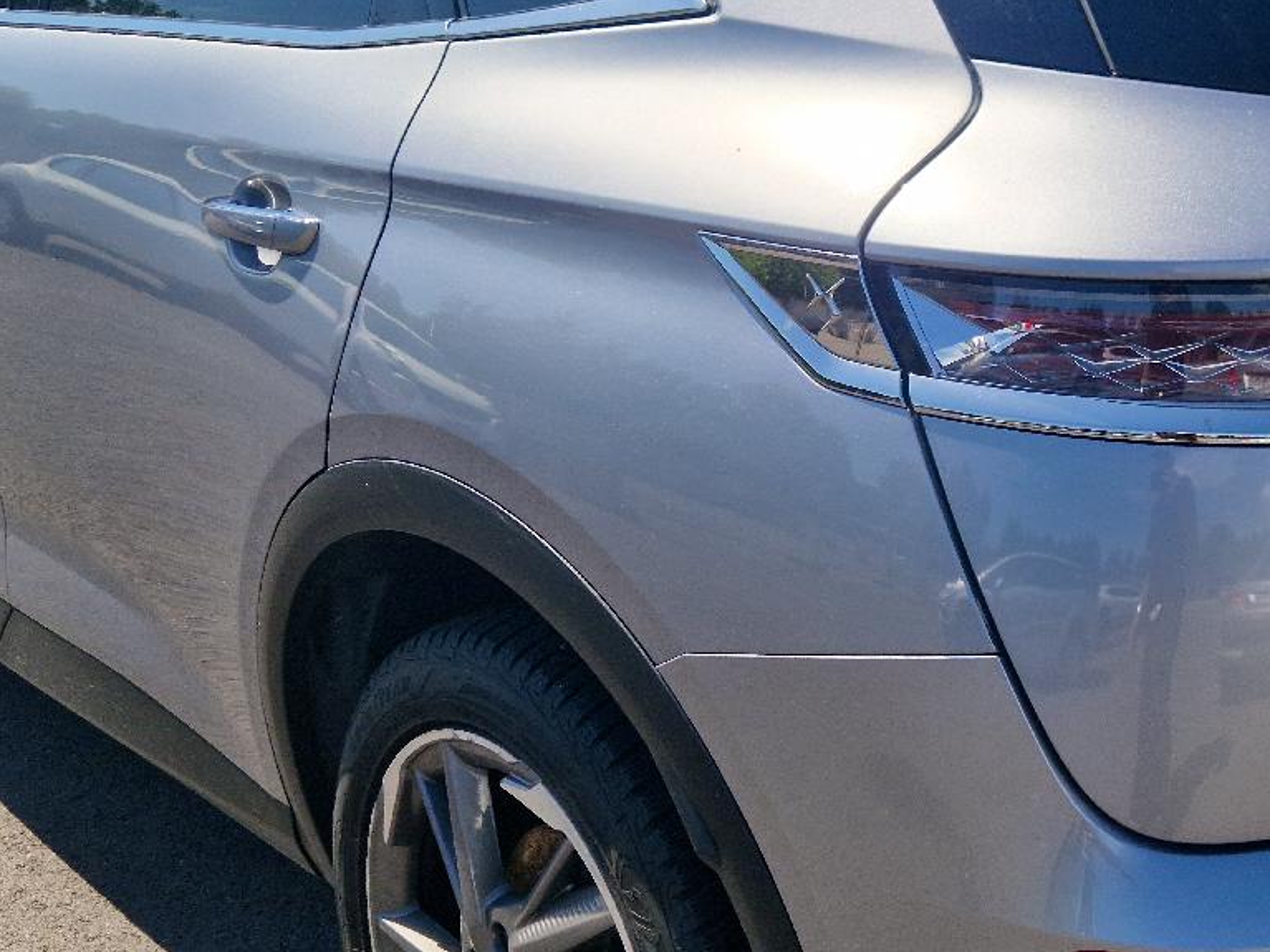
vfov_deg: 27.0
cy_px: 507
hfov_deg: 34.9
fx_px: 1981
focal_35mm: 54
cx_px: 932
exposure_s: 1/2000
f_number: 1.8
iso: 50
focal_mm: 5.4
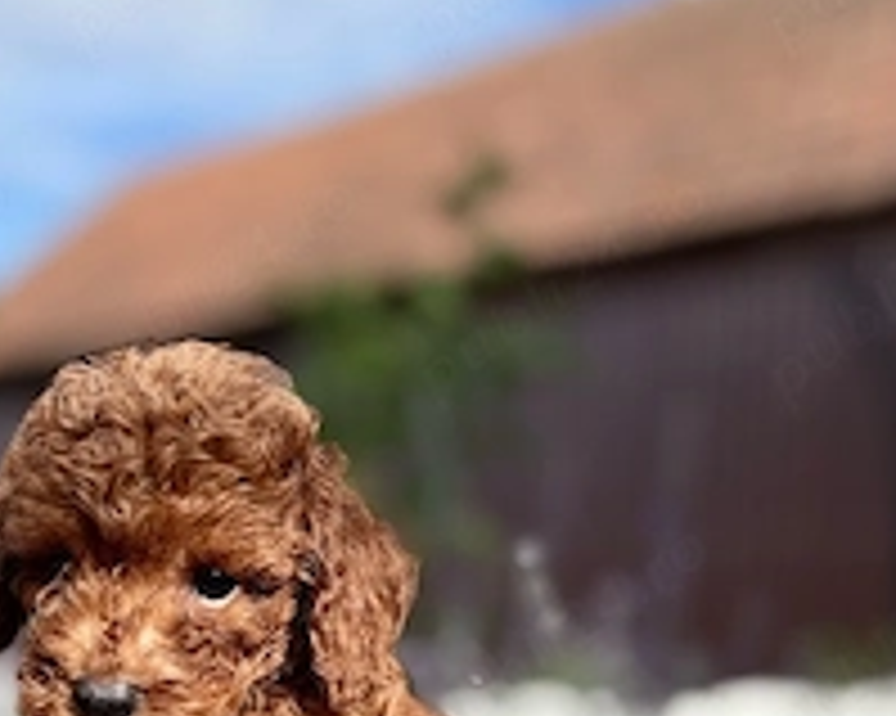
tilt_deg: -1.3
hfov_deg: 36.3
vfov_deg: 28.1
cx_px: 302
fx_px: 1352
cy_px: 693
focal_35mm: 51
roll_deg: -3.0
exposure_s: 1/1451
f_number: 1.6
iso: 50
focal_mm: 5.96
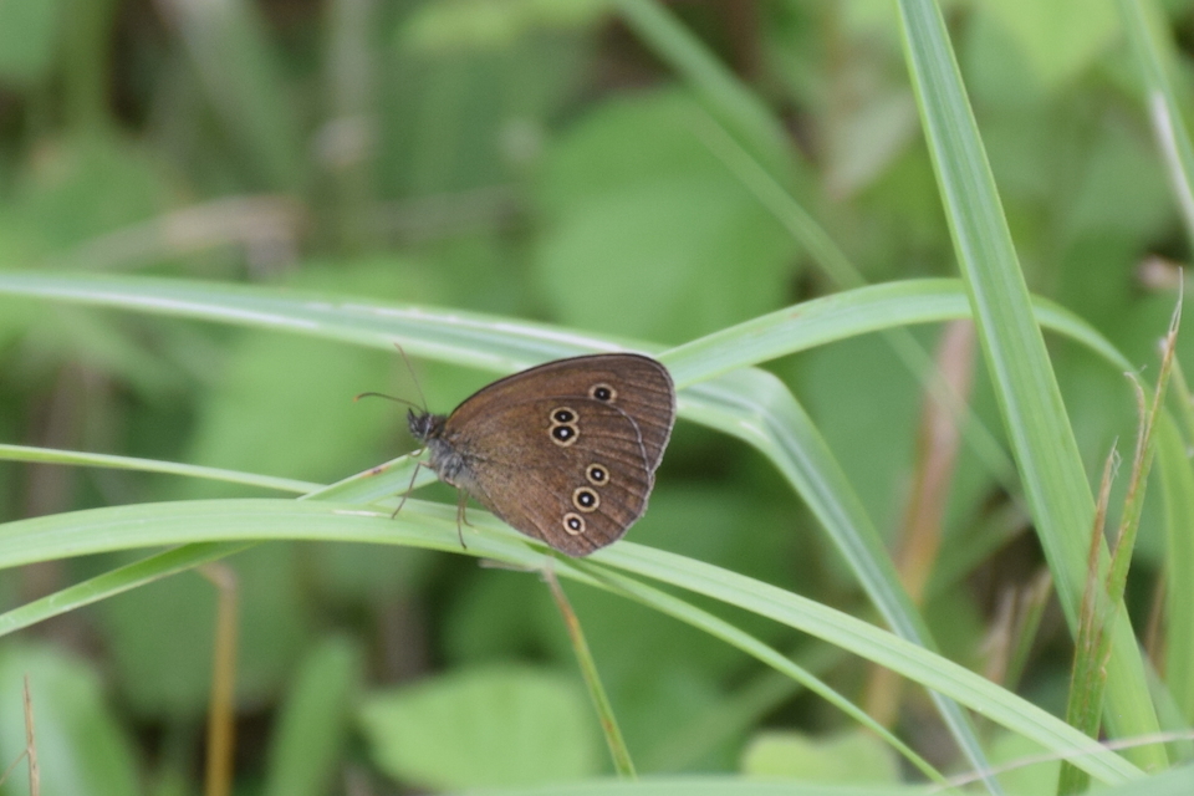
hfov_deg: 9.8
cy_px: 398
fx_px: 6964
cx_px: 597
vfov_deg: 6.5
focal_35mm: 210
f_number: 7.1
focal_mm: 140
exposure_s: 1/100
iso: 320
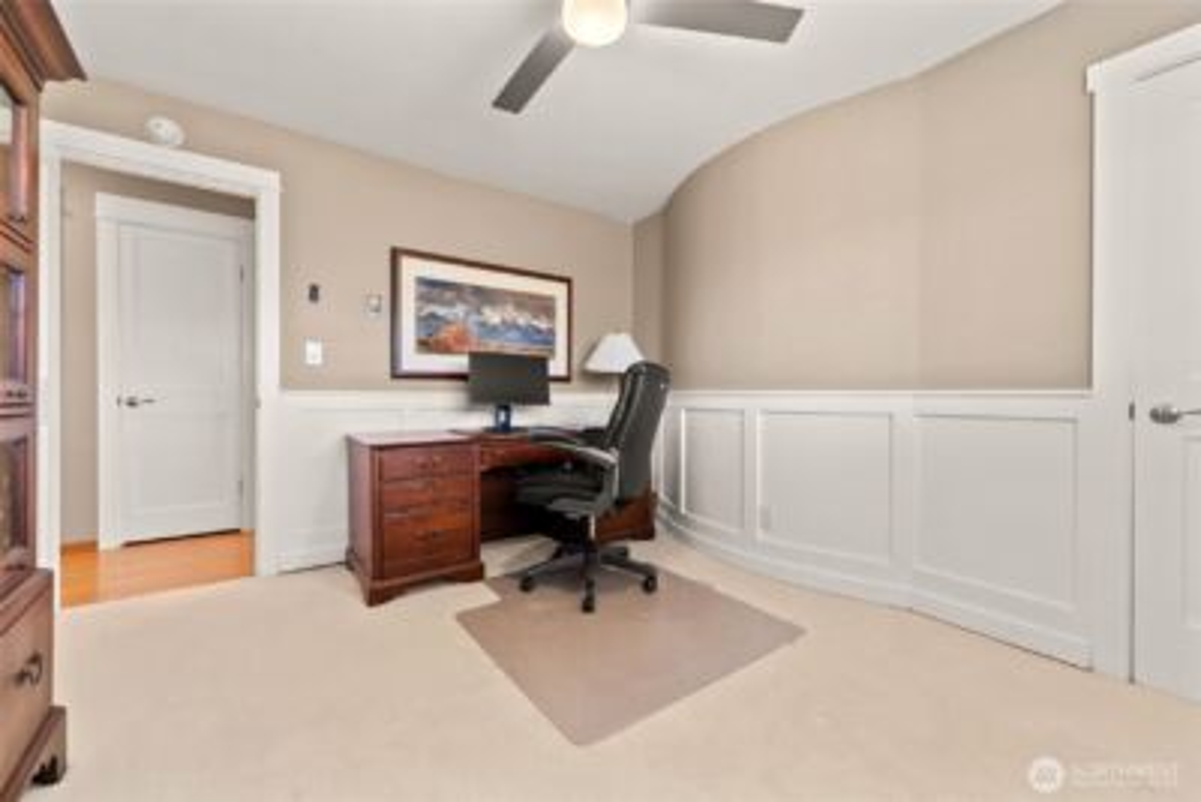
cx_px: 600
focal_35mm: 14
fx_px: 467
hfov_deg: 104.2
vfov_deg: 81.3
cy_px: 401
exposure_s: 1/15
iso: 250
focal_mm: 14
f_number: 2.8
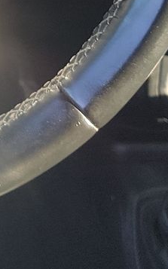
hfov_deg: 10.8
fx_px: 835
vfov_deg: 16.4
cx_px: -134
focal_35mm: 114
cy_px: -155
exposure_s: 1/59
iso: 88
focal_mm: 6.7
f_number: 1.8
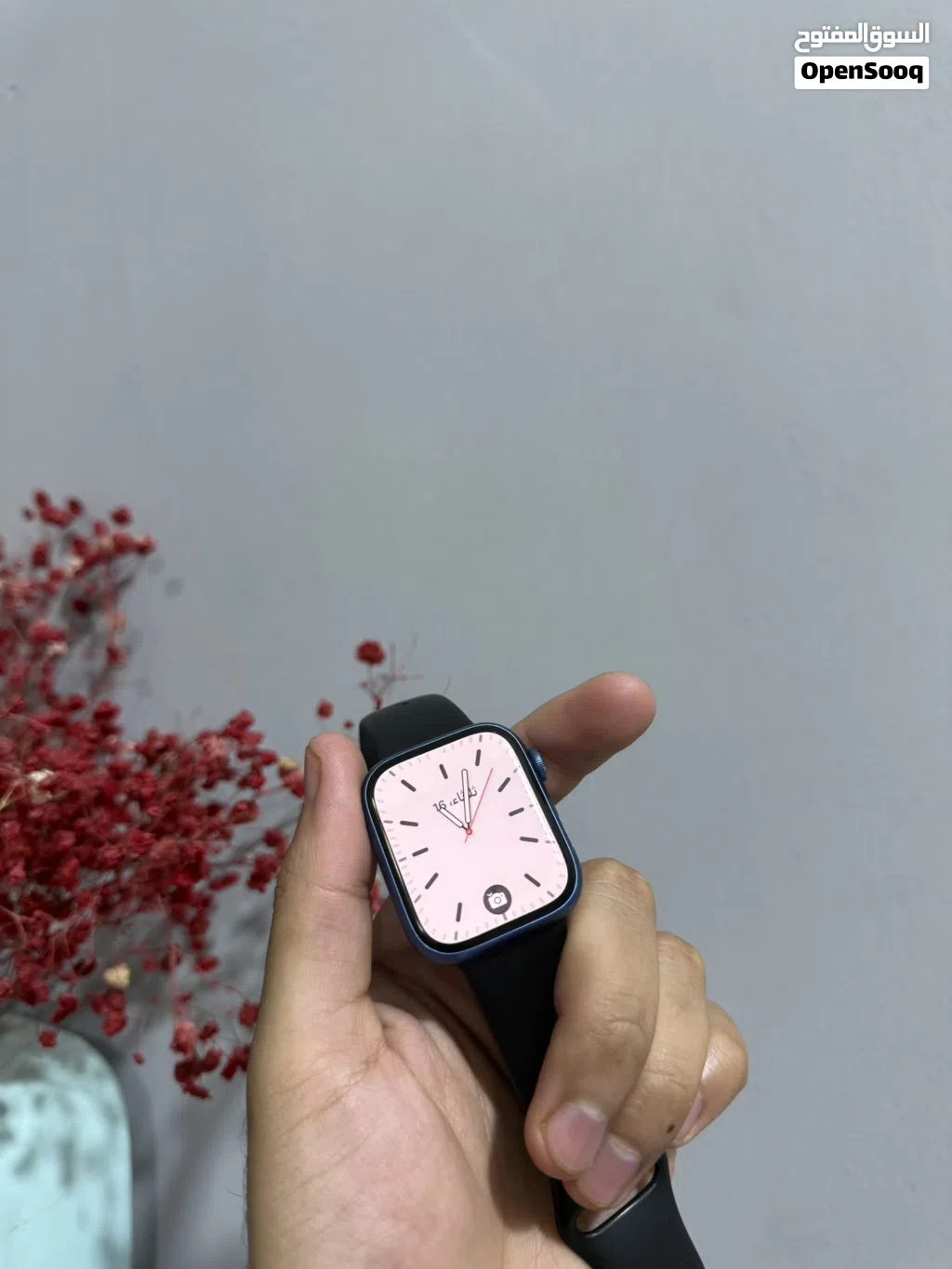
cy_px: 634
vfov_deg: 71.6
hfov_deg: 56.8
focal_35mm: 24
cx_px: 476
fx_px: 880
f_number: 1.78
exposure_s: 1/50
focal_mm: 6.76
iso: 200
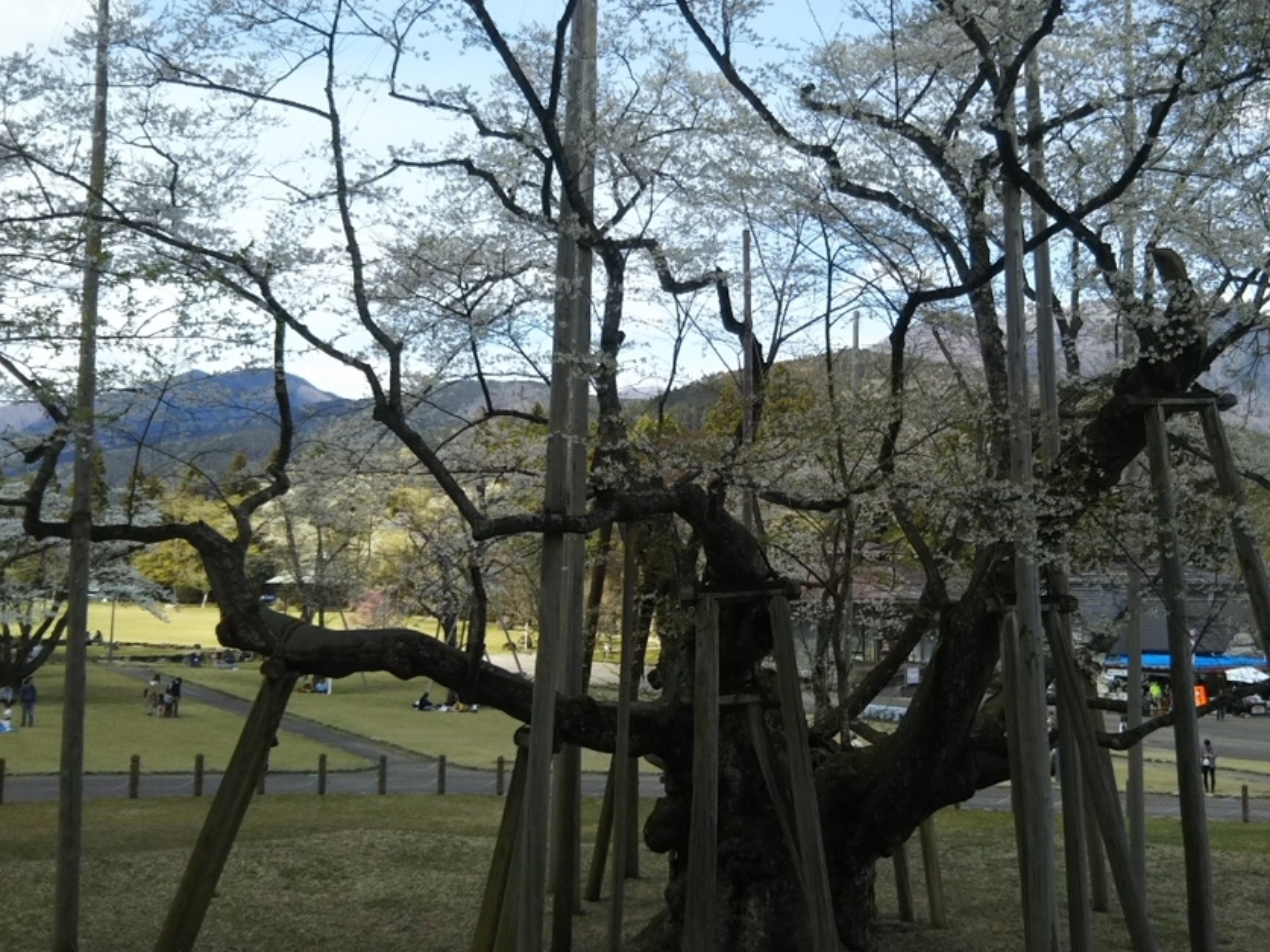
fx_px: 1578
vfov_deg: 33.5
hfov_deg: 43.6
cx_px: 769
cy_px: 393
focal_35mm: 43
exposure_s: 1/654
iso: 25
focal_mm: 4
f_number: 2.2
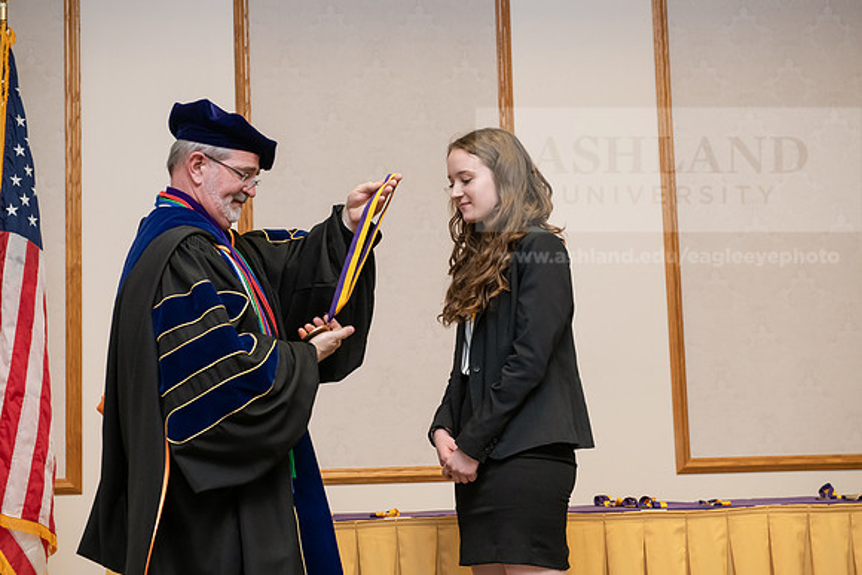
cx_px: 431
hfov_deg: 32.4
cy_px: 288
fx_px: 1485
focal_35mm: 62
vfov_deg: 21.9
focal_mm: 62
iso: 2000
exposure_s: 1/200
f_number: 5.6
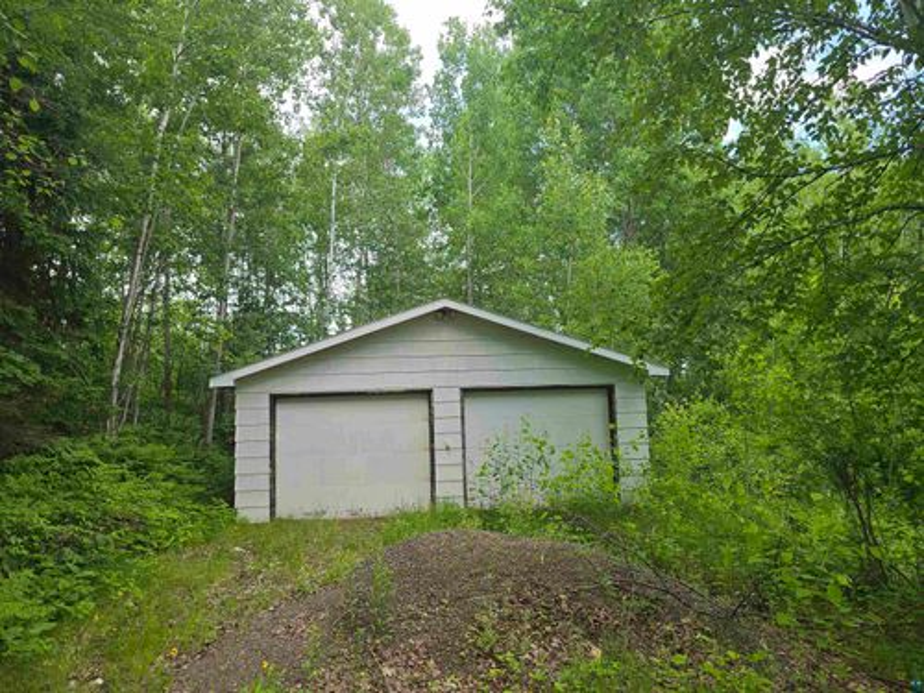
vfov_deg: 58.9
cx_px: 462
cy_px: 346
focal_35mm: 23
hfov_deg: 73.9
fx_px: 614
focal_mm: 6.3
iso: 12
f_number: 1.7
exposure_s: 1/180
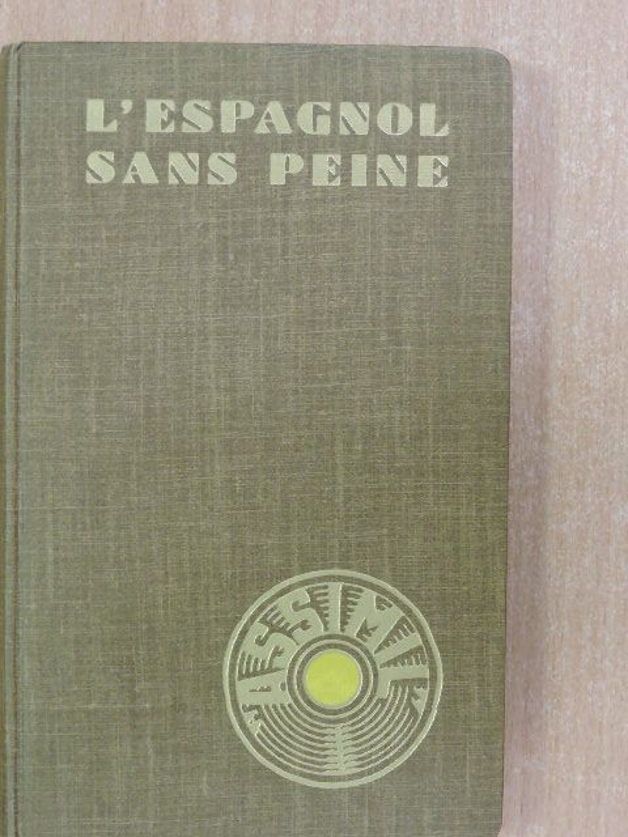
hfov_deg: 15.6
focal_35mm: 95
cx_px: 314
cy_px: 418
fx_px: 2298
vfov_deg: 20.7
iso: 800
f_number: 4.8
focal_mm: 17
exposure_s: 1/10
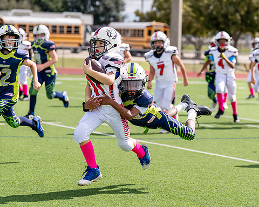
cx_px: 128
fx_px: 1311
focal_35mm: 171
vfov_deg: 9.0
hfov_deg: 11.3
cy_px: 105
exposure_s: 1/4000
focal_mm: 92
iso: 250
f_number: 2.8
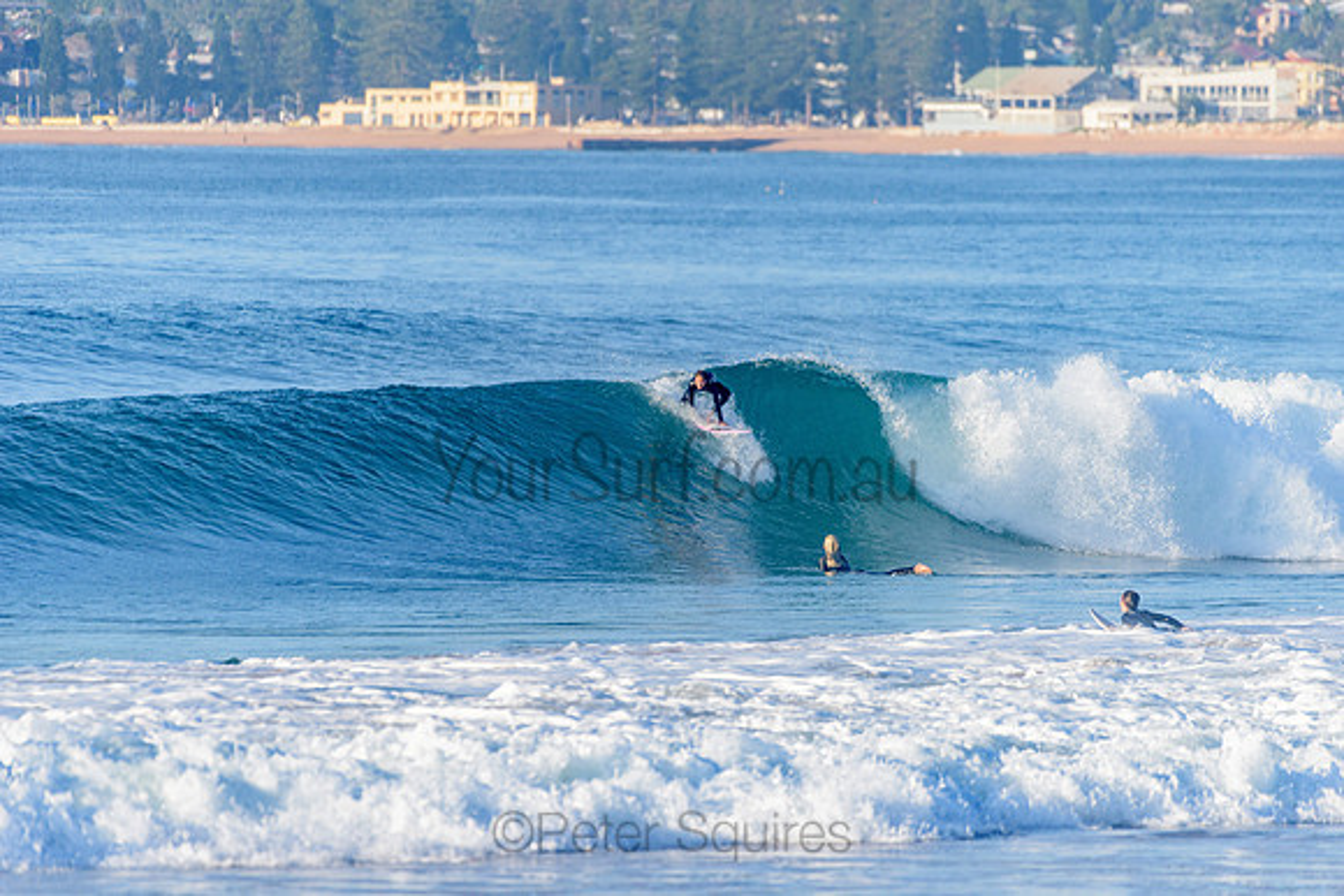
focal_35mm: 500
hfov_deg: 4.1
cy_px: 448
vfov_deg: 2.8
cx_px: 672
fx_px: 18670
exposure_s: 1/2000
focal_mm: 500
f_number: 5.6
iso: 280
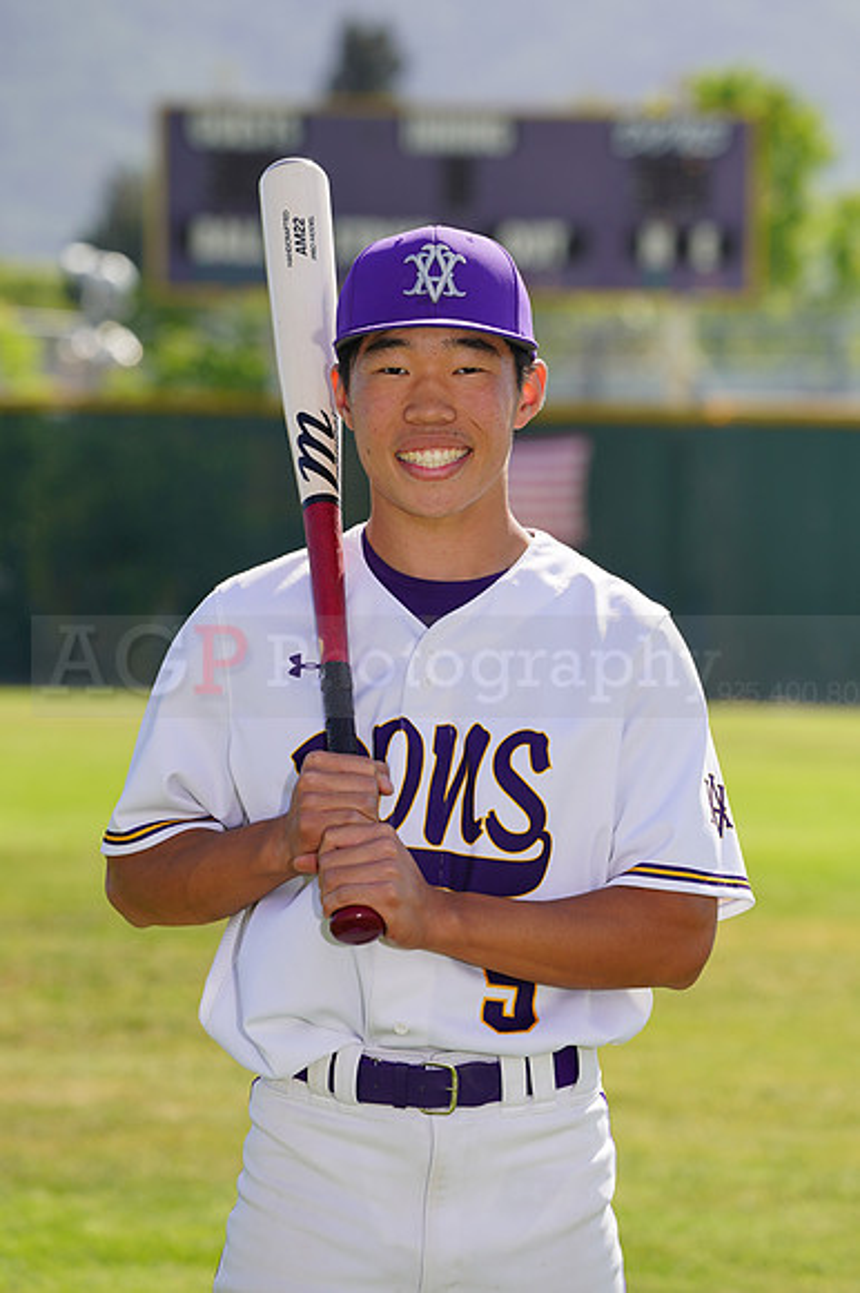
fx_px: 8323
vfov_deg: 8.9
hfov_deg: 5.9
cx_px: 430
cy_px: 646
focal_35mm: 232
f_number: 8
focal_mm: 232
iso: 100
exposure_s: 1/250
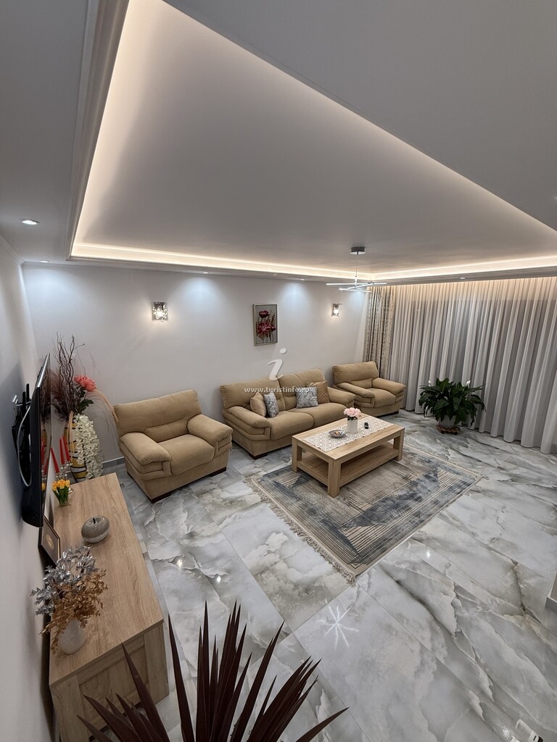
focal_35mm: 14
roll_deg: -0.5
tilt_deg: -11.8
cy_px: 371
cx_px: 278
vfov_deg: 102.1
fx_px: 300
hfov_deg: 85.7
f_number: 2.2
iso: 80
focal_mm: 2.22
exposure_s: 1/100
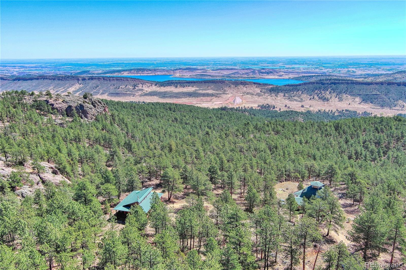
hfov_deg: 63.7
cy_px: 135
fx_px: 327
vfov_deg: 44.9
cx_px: 203
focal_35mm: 29
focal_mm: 10.6
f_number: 2.8
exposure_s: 1/1156
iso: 100
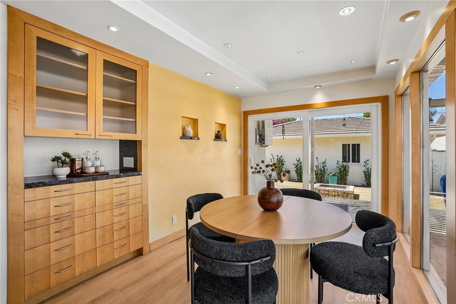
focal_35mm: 16
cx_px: 228
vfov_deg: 73.7
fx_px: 203
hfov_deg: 96.8
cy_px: 152
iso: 400
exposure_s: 1/60
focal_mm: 16
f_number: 8
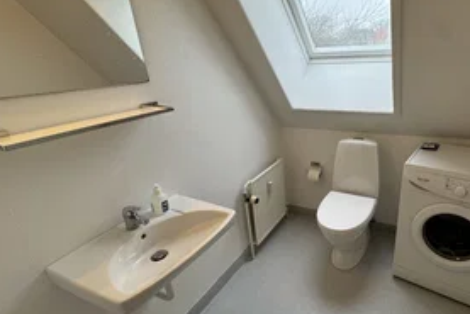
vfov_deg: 59.5
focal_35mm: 21
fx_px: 274
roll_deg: +3.0
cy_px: 165
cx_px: 300
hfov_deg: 79.3
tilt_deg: -20.7
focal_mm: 2.22
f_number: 2.2
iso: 64
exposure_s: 1/100
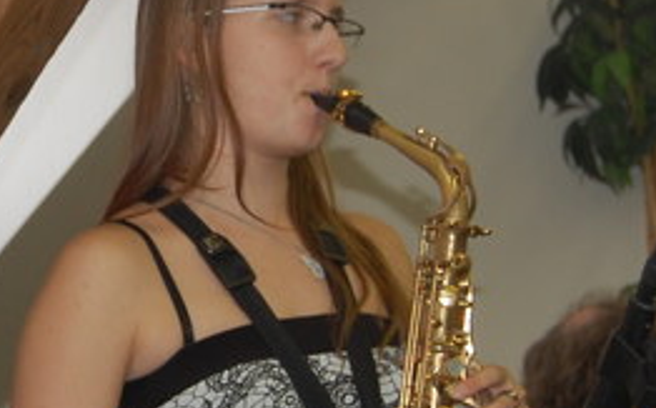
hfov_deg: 12.6
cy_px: 210
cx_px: -55
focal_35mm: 164
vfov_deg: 8.0
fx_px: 2920
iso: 400
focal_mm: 35
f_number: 4.8
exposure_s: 1/60
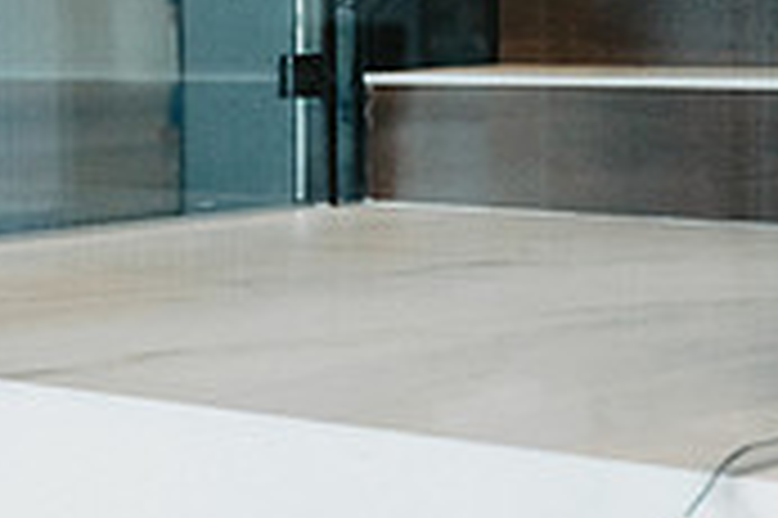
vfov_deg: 11.3
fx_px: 2612
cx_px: -27
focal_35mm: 121
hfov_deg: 16.5
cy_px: 309
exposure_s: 1/800
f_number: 2.8
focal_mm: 36
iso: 2000
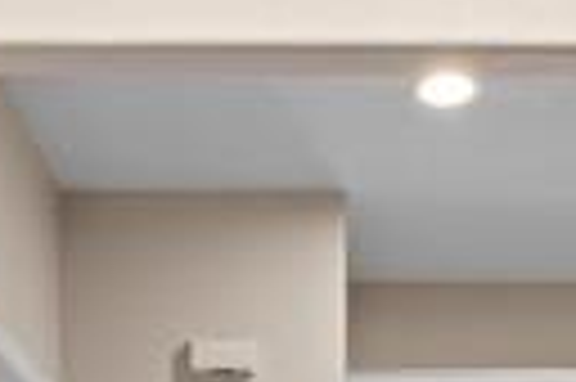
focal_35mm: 80
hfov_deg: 25.3
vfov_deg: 14.7
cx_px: 364
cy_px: 706
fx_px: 1278
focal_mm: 16
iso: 640
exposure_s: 1/8
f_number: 9
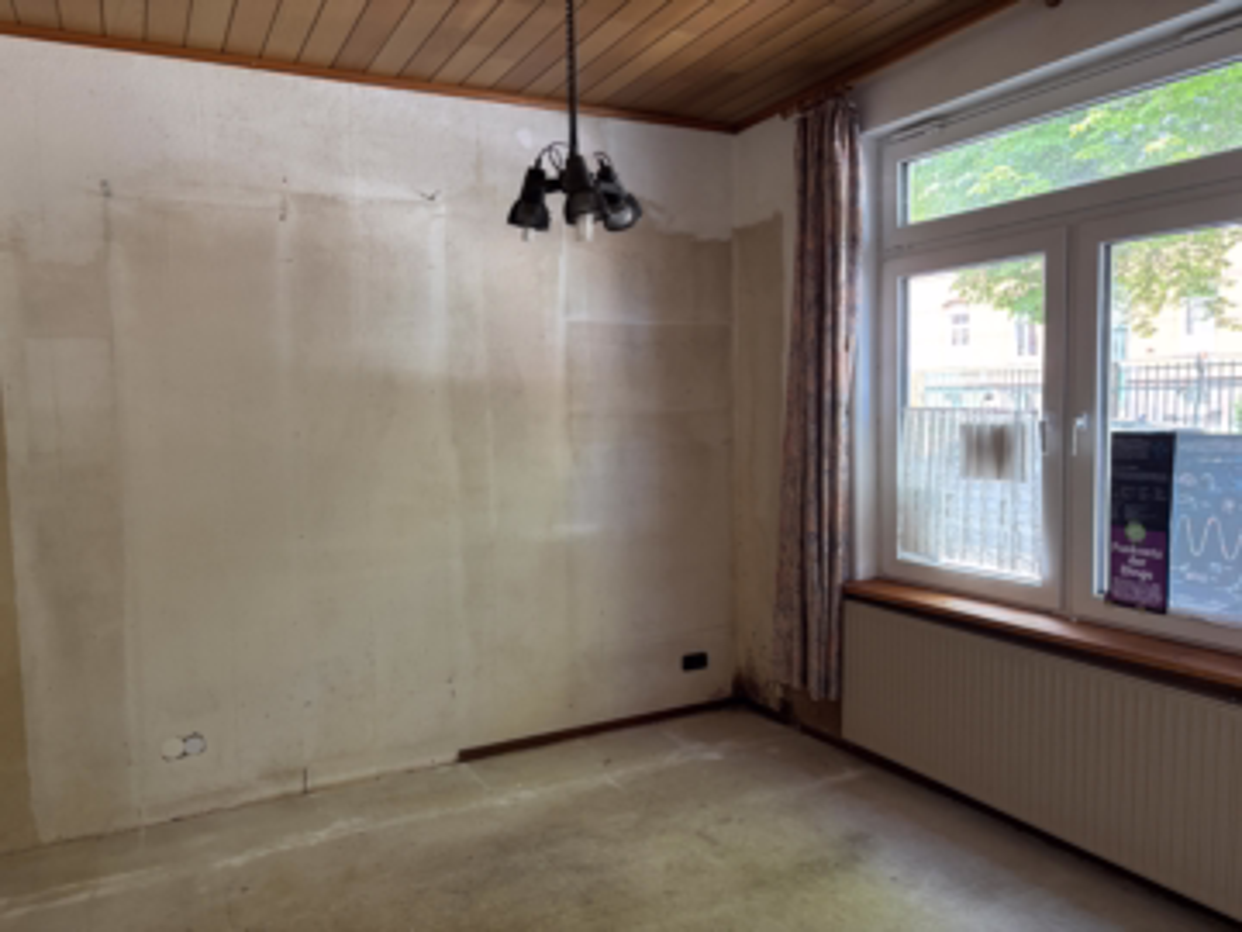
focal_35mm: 26
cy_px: 466
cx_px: 621
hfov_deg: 67.3
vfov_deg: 53.1
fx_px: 933
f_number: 1.6
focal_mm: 5.96
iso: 160
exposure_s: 1/50
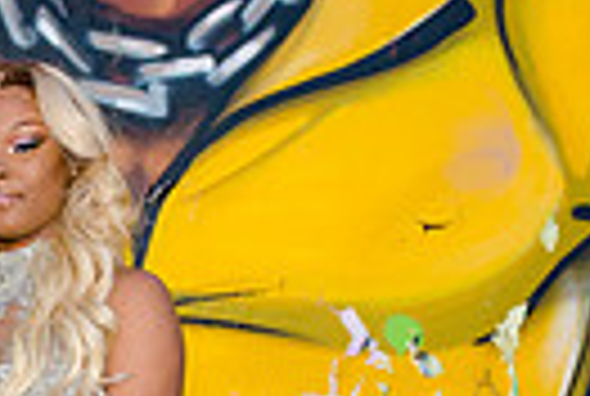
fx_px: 1741
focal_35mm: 106
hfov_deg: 18.3
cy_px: 664
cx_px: -99
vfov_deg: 12.1
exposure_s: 1/320
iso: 1000
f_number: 4.5
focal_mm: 24
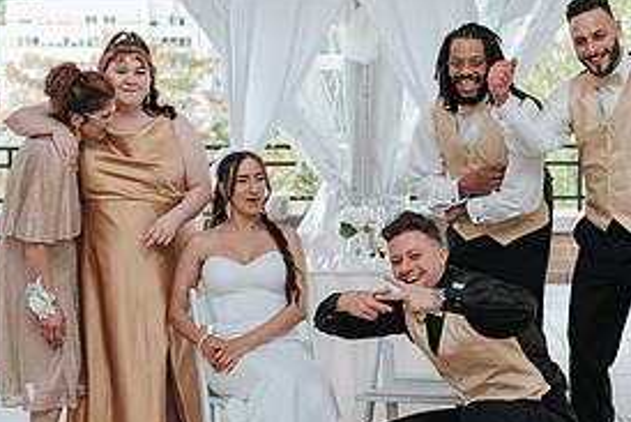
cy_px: 252
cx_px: 456
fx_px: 1631
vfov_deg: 14.7
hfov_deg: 21.7
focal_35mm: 93
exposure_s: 1/160
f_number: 2.8
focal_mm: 35
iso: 140
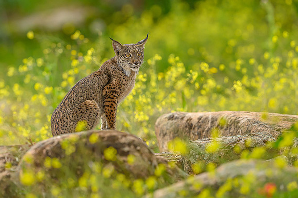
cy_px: 53
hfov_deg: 3.5
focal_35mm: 586
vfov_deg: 2.3
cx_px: 133
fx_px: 4846
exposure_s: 1/2000
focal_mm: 400
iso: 1000
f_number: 4
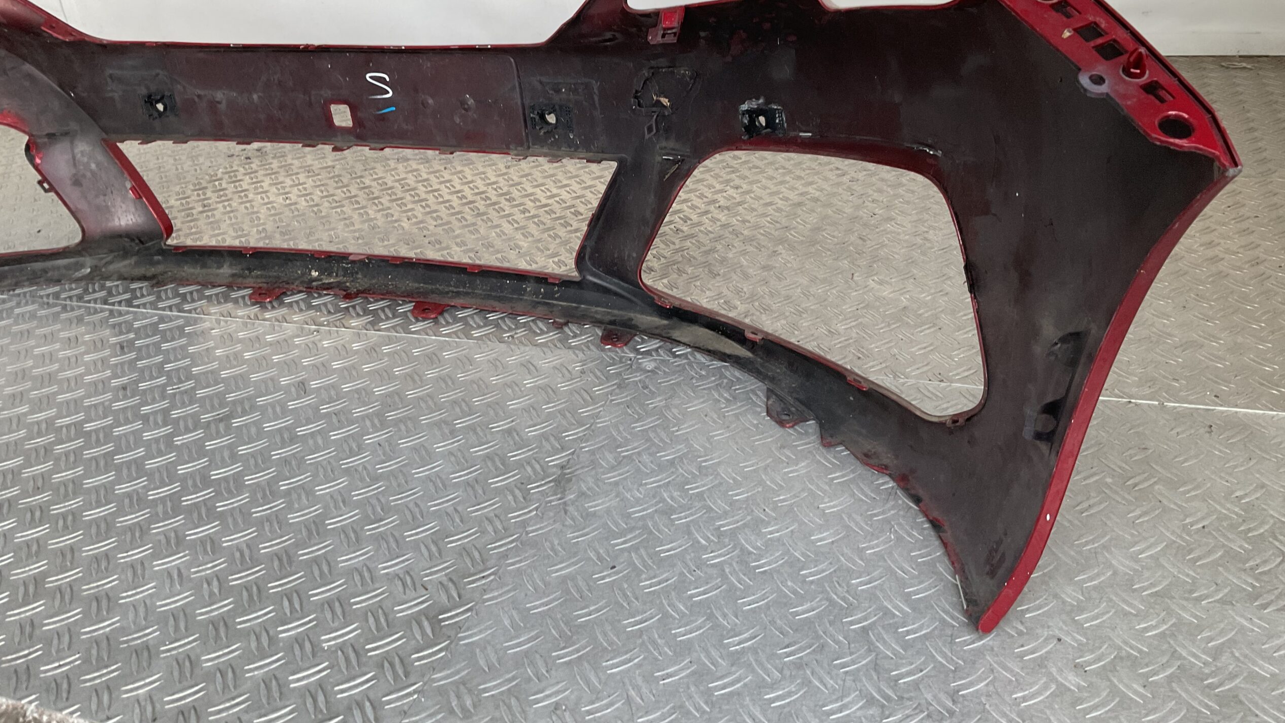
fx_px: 1090
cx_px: 642
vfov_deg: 36.5
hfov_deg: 61.0
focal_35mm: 32
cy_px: 277
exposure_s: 1/50
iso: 64
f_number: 1.8
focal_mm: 3
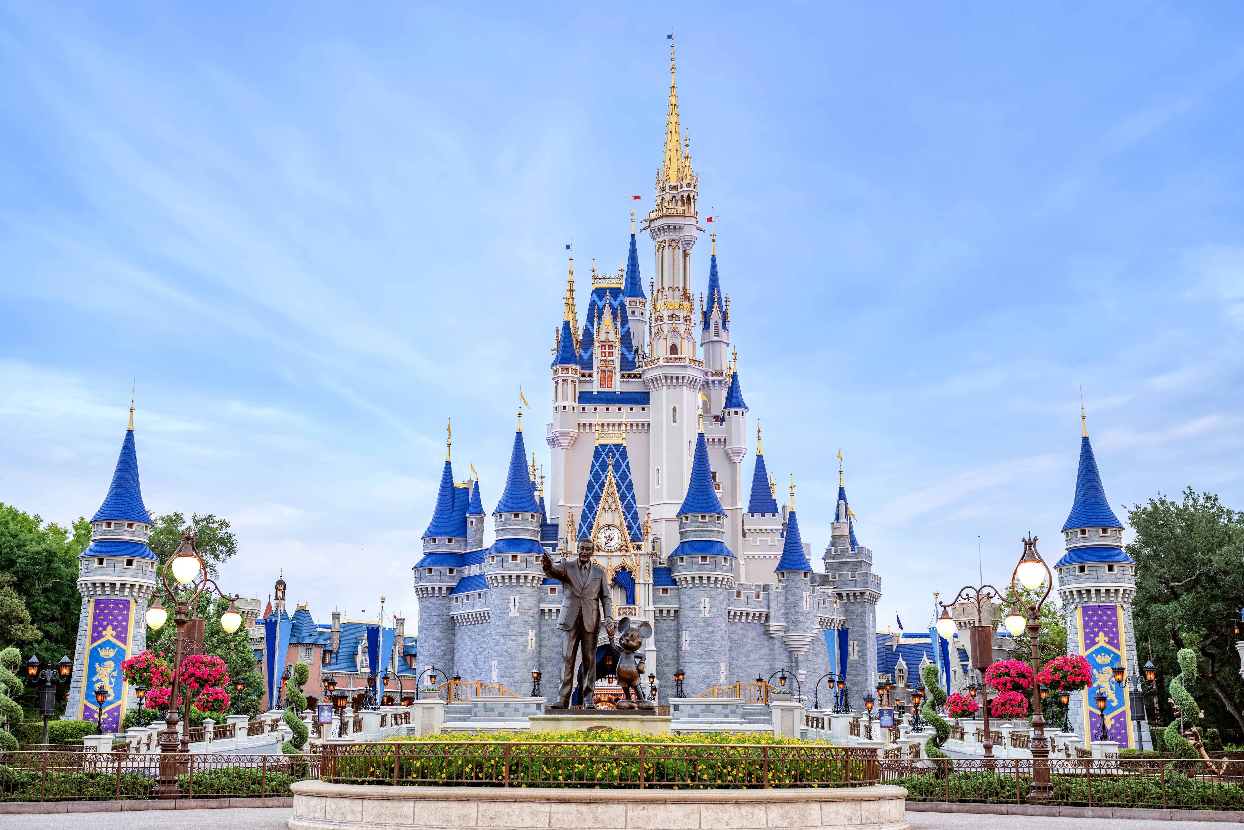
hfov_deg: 50.7
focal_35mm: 38
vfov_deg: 35.1
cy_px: 415
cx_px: 622
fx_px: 1313
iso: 800
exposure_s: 1/125
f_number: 4
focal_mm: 38
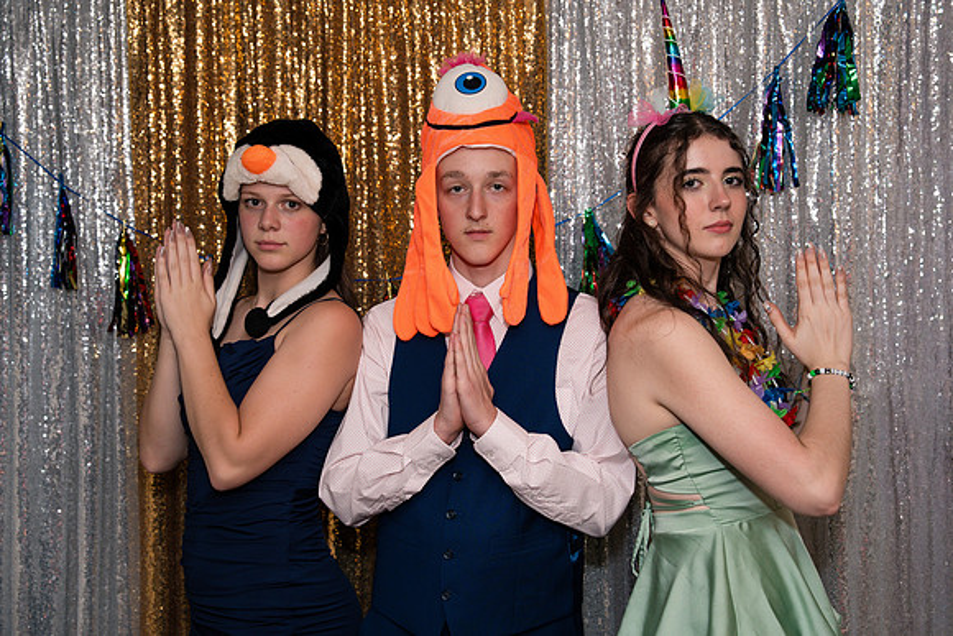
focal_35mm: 52
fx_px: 1377
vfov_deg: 26.0
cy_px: 318
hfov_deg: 38.2
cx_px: 476
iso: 400
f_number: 4
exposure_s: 1/250
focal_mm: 52
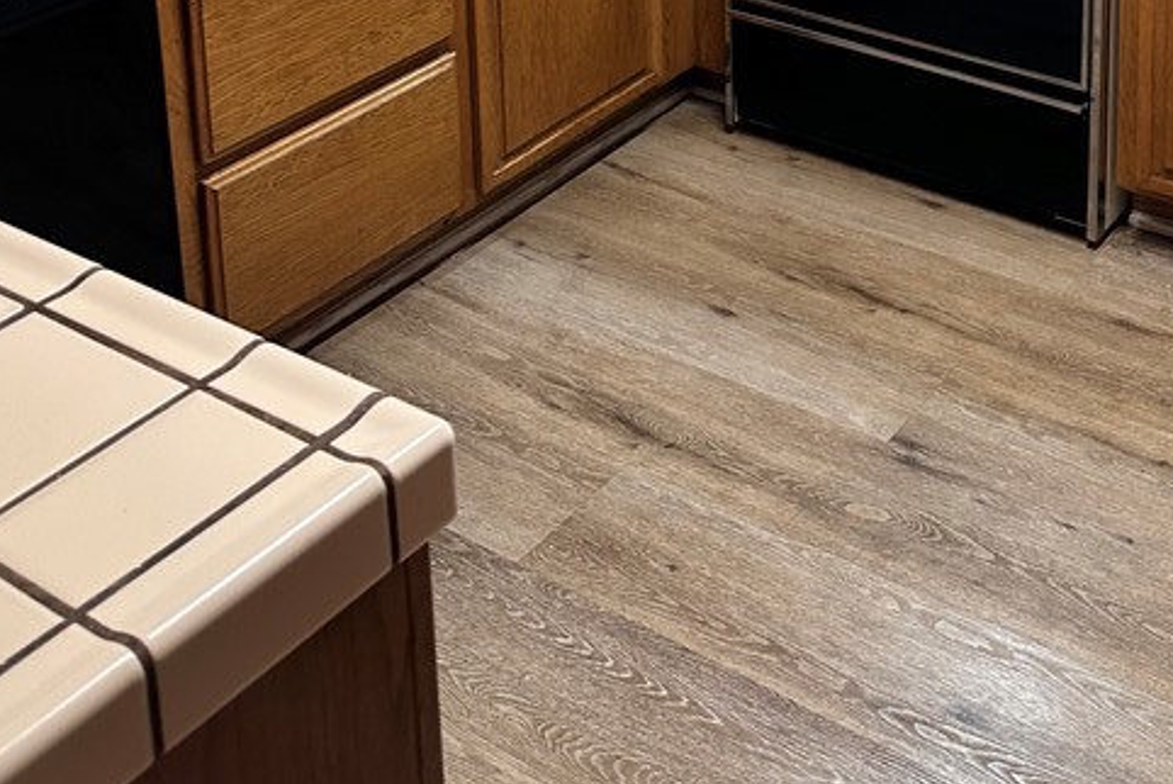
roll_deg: -0.4
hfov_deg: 37.0
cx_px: 808
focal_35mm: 53
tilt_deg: -14.1
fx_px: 1728
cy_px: -321
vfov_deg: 22.1
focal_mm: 6.86
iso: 160
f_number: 1.78
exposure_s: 1/60
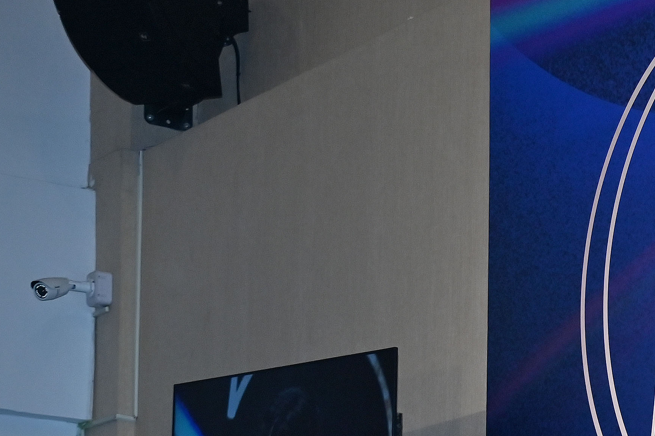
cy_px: 617
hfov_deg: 15.5
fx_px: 2164
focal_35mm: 119
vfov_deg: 11.1
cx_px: 1055
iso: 400
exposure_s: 1/200
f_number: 7.1
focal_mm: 35
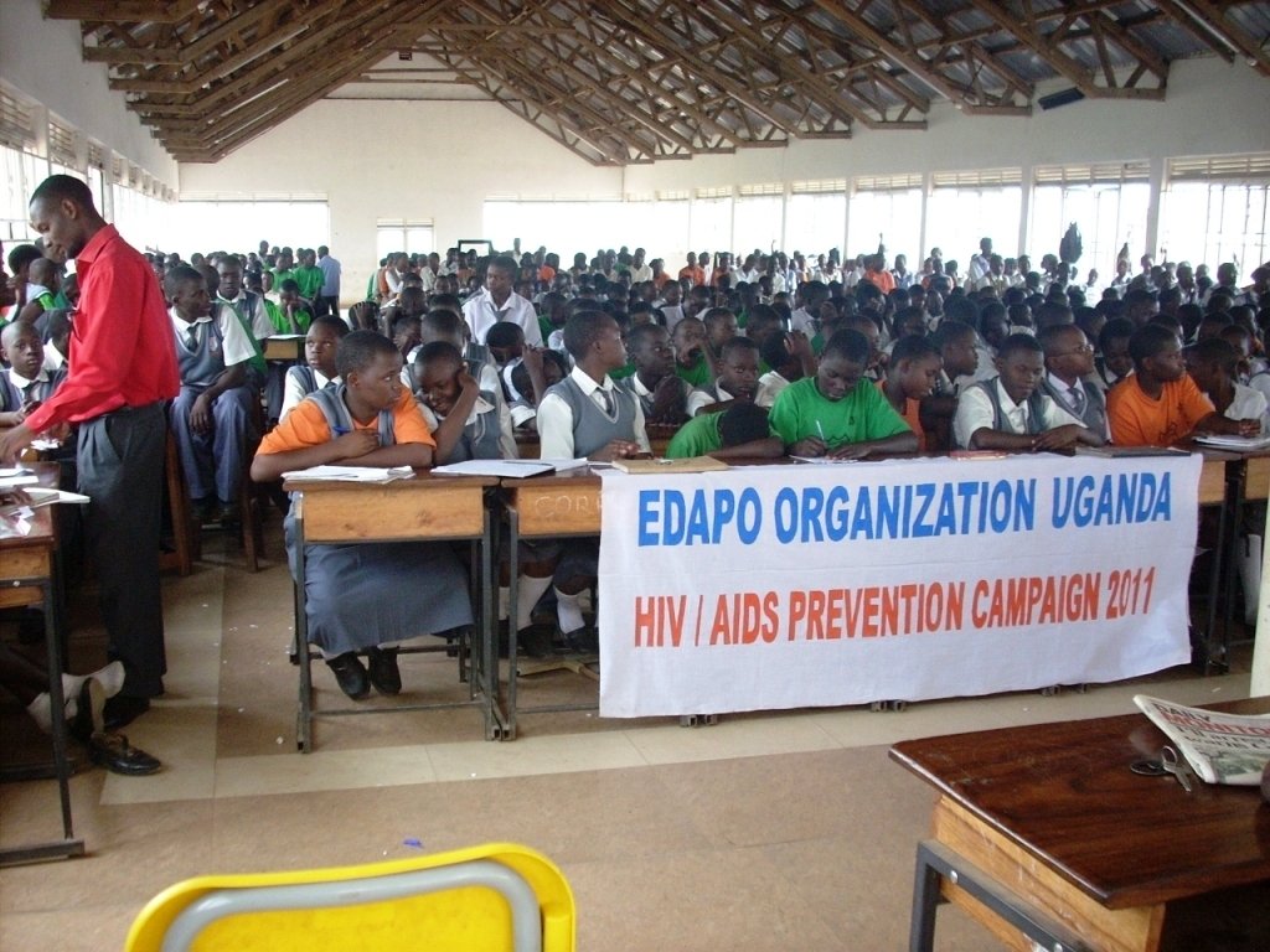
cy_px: 476
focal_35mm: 37
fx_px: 1357
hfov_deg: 50.1
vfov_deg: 38.7
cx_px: 635
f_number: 2.8
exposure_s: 1/24.2
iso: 200
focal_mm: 6.2
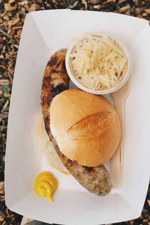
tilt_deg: -68.4
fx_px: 375
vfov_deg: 33.4
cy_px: 112
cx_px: 78
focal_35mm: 60
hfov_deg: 22.6
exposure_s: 1/60
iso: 25
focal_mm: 6.6
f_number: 2.8
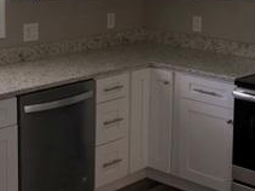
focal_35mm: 85
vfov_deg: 17.2
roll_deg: -1.6
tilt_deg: -9.8
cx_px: 127
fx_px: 626
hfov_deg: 23.0
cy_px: 42
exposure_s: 1/123
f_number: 1.8
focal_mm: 3.99
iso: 20
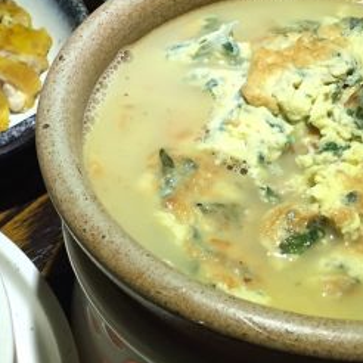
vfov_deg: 23.7
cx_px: 80
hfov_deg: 23.4
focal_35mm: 73
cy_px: 188
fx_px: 866
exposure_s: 1/30
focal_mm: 4.15
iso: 50
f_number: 2.2
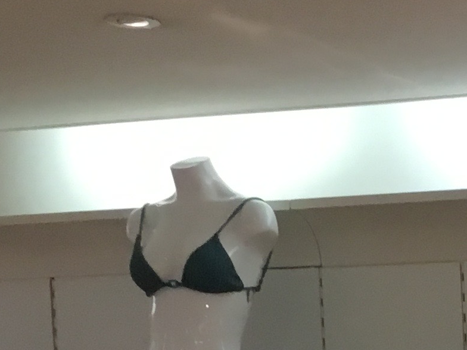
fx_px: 1740
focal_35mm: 129
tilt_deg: -1.8
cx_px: 803
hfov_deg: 13.8
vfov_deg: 10.8
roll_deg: +0.9
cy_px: 623
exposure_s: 1/33
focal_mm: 3.3
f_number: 2.4
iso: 50
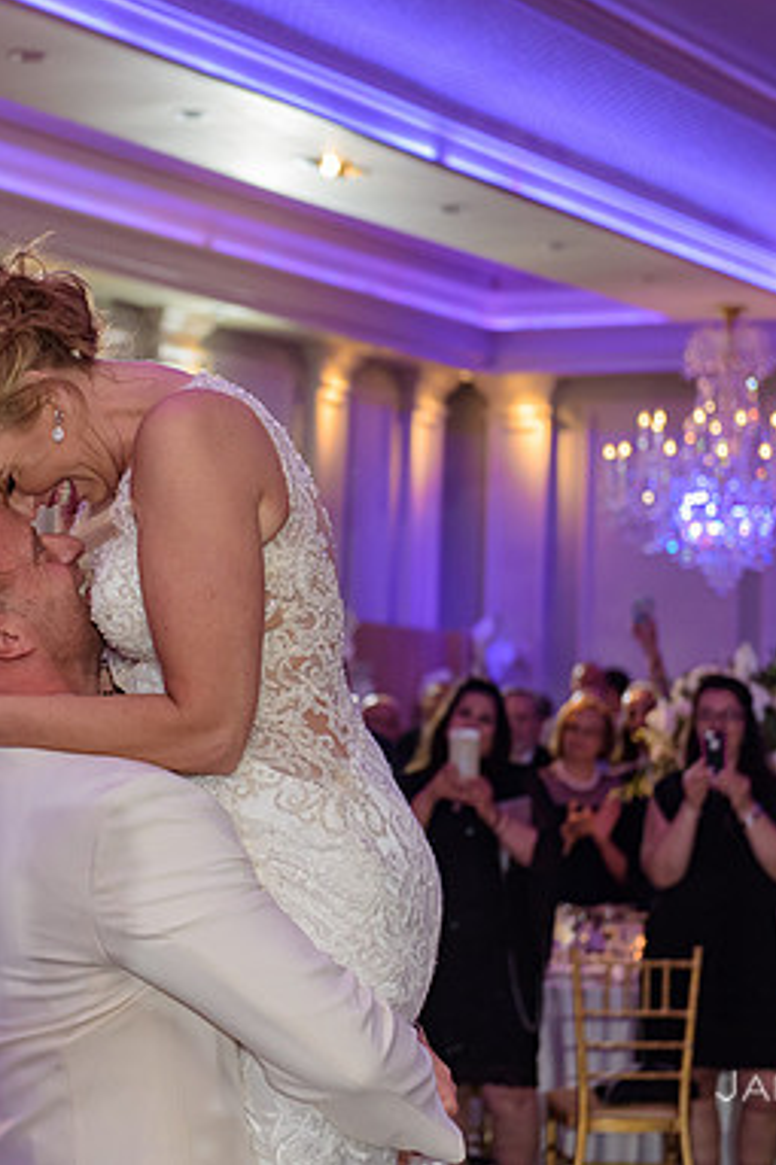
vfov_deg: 21.7
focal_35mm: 94
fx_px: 3042
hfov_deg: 14.4
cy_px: 579
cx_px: 125
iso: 1600
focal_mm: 62
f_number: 3.2
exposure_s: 1/125
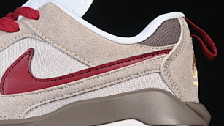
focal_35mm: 205
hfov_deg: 10.4
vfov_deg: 5.9
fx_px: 1216
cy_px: 40
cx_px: 11
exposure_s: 1/80
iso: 160
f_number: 8
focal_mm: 50
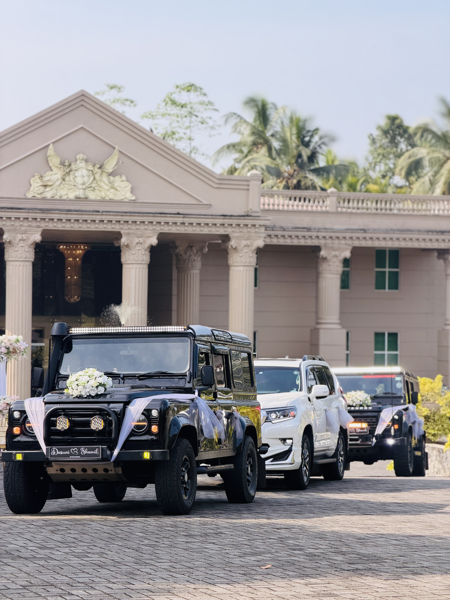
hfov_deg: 14.8
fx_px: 1733
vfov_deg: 19.6
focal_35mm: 100
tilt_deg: +1.8
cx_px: 225
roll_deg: -1.4
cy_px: 300
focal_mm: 16.89
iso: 50
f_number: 2.8
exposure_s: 1/638
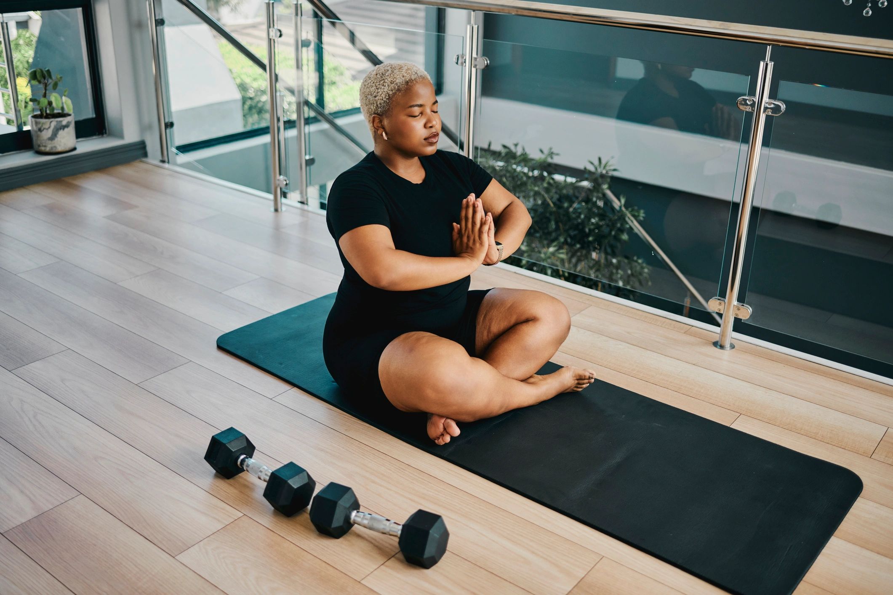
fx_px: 868
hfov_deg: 54.4
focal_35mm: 35
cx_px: 446
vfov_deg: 37.9
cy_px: 298
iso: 320
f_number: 1.8
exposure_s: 1/1250
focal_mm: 35
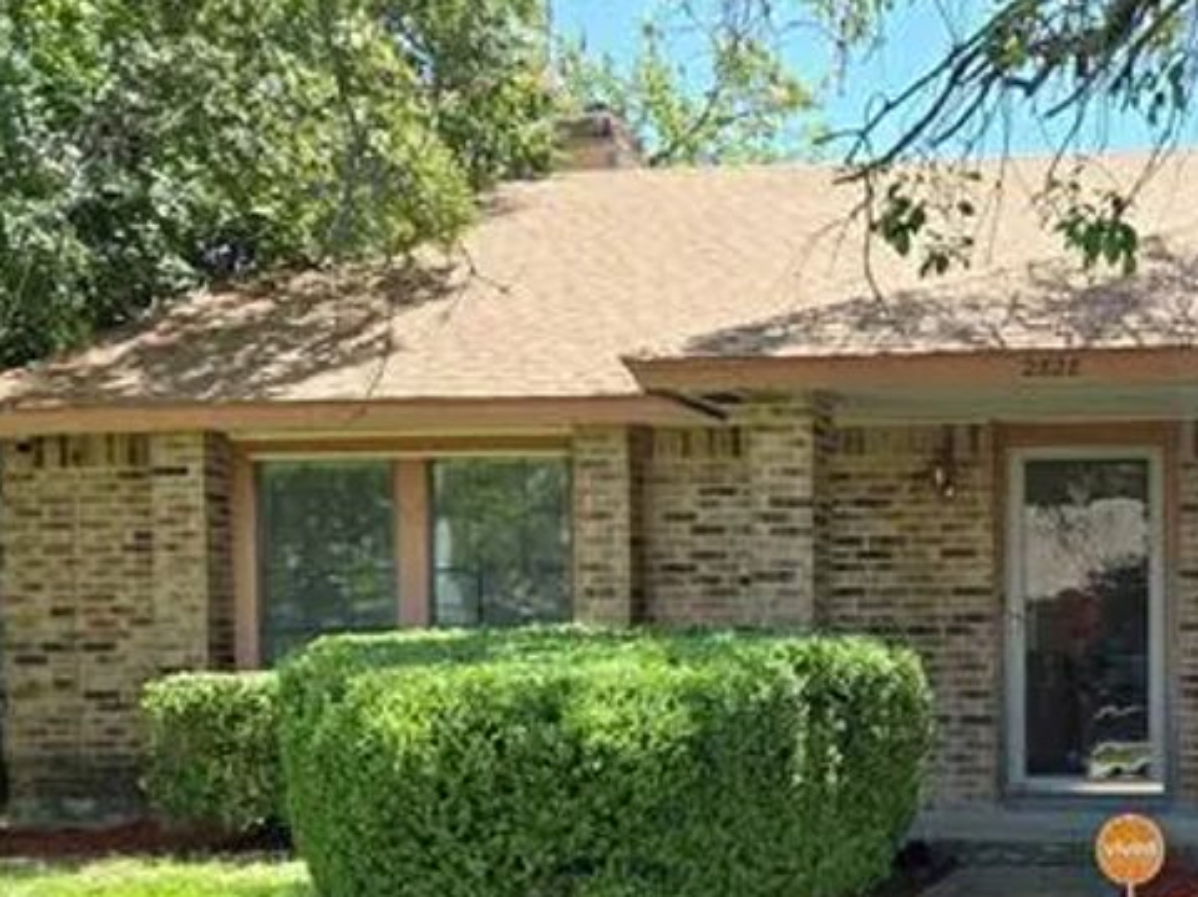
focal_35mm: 49
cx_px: 1131
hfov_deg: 36.0
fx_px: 1695
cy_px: 718
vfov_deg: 29.0
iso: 80
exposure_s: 1/1967
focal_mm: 5.4
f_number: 1.8
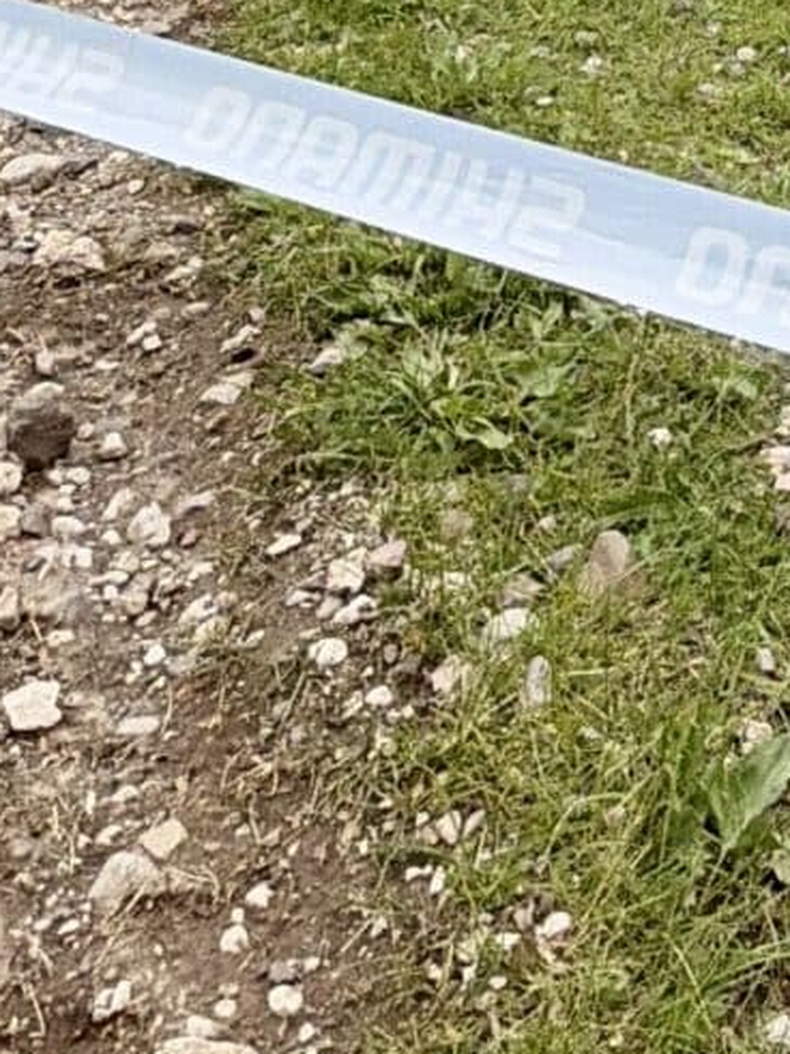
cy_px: -528
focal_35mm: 73
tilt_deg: +4.7
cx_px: 985
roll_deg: -4.4
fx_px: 2222
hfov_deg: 18.9
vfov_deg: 22.1
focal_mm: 2.22
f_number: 2.2
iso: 125
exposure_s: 1/1285
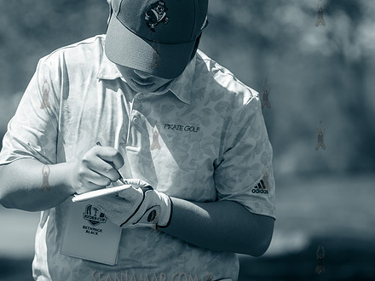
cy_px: 178
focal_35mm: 201
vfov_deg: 7.4
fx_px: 2177
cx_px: 162
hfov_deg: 9.8
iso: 100
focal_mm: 125
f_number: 3.5
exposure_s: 1/1250
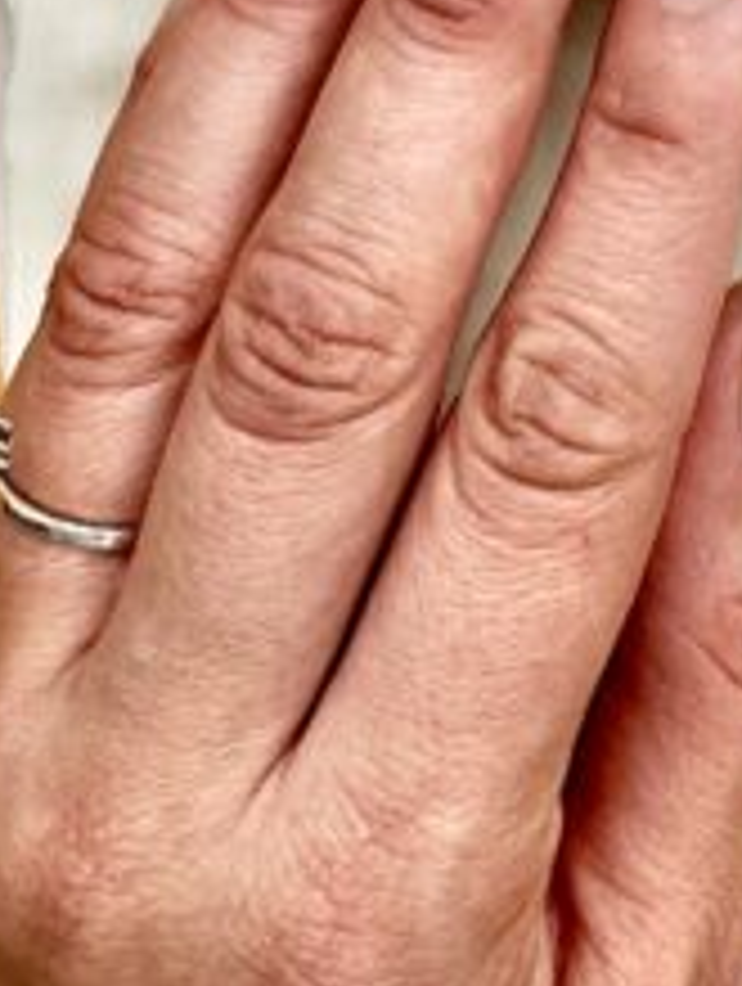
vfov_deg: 13.5
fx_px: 3192
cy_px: -1297
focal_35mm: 112
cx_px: 1165
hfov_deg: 12.5
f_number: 1.78
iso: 80
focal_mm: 6.86
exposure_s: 1/121
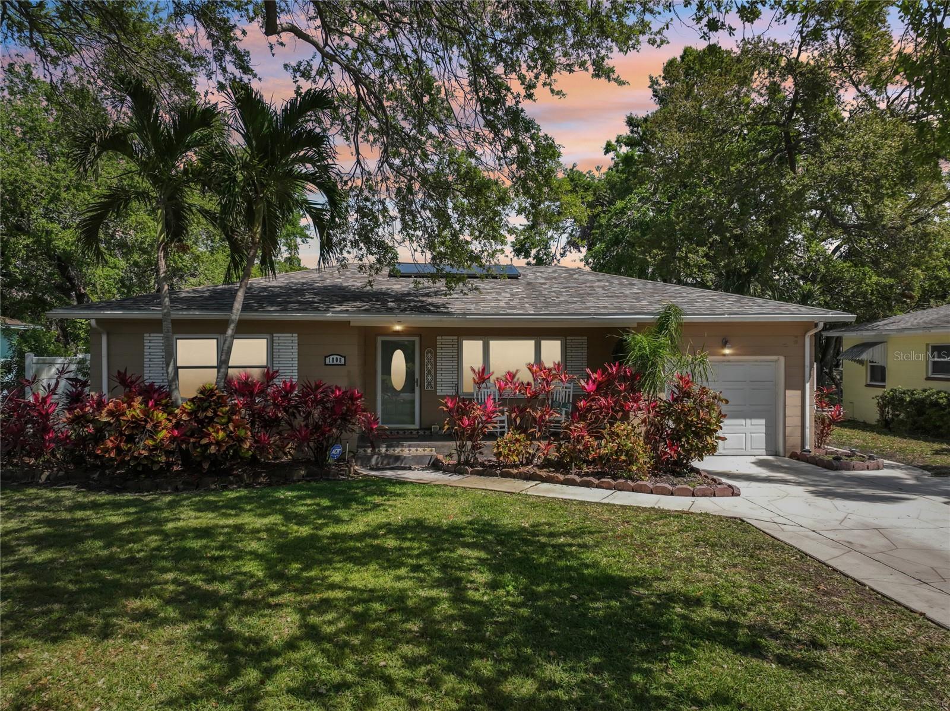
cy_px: 356
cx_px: 475
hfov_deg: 71.6
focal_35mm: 24
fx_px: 658
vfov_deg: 56.8
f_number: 2.8
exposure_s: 1/5000
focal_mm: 12.29
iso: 400
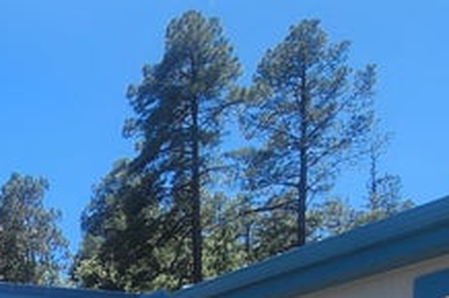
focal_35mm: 53
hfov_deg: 27.6
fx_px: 661
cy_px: 487
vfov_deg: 20.5
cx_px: -201
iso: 50
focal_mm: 2.2
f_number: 2.2
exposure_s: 1/895
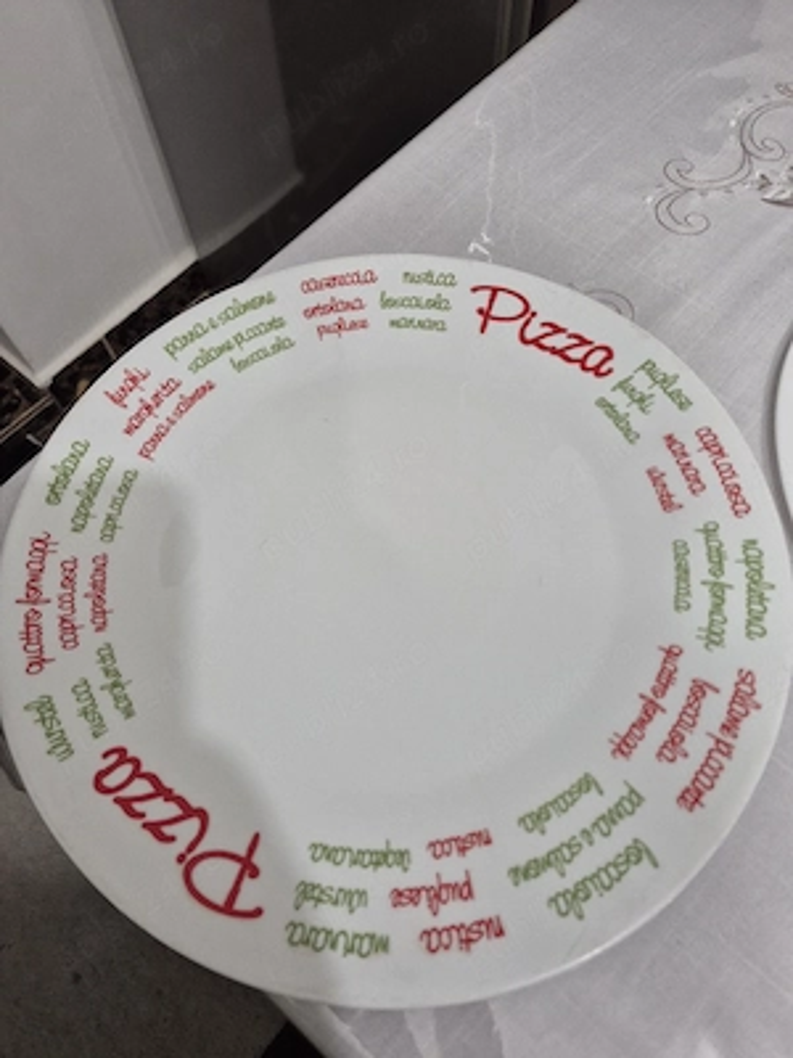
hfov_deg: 58.9
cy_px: 529
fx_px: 703
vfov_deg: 73.9
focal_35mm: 23
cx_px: 396
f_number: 1.8
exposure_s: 1/100
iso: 160
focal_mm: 5.4
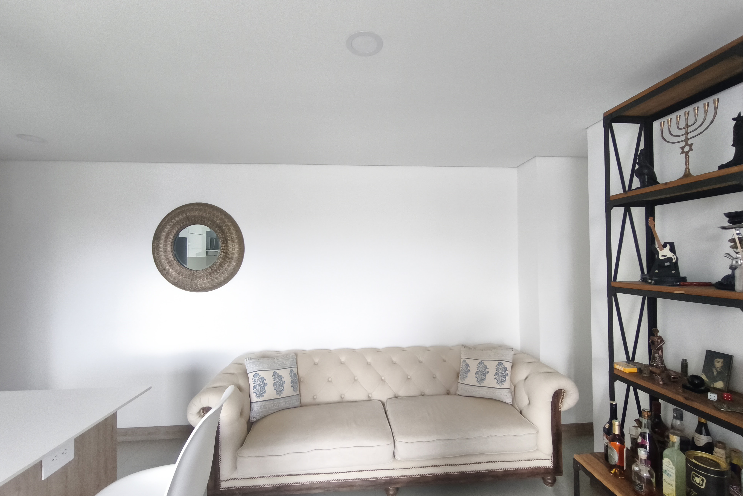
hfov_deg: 96.7
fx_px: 330
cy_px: 253
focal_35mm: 16
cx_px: 376
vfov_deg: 73.7
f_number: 2.2
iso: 500
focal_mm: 1.91
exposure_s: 1/30
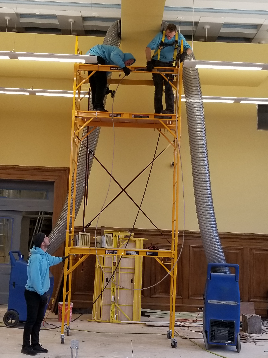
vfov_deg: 67.3
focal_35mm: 26
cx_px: 134
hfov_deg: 53.1
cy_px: 179
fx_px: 268
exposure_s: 1/60
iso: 64
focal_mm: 4.3
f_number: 1.7
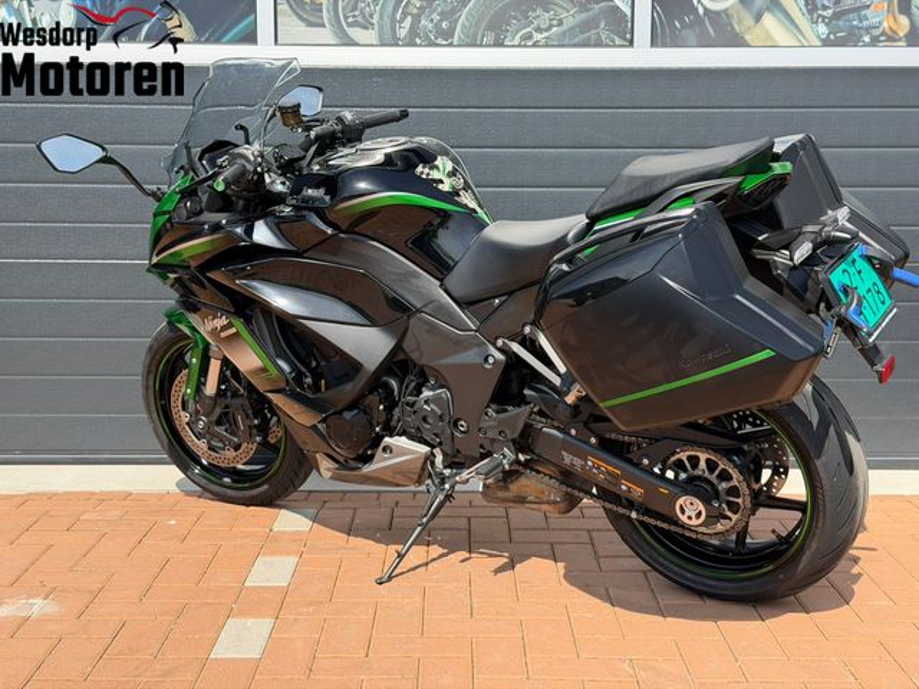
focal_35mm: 48
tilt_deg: -6.2
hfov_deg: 39.7
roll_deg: +0.2
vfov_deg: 30.3
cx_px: 460
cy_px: 344
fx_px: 1274
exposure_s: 1/2342
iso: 80
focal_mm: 6.76
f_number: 1.78
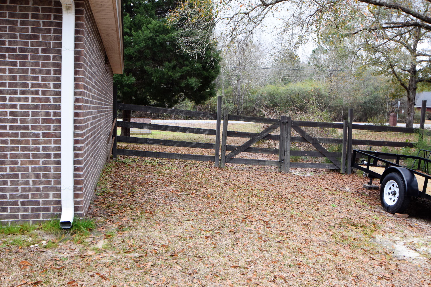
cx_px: 216
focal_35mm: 36
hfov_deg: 53.1
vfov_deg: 36.9
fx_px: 431
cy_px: 144
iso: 720
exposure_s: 1/250
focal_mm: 24
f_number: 5.6
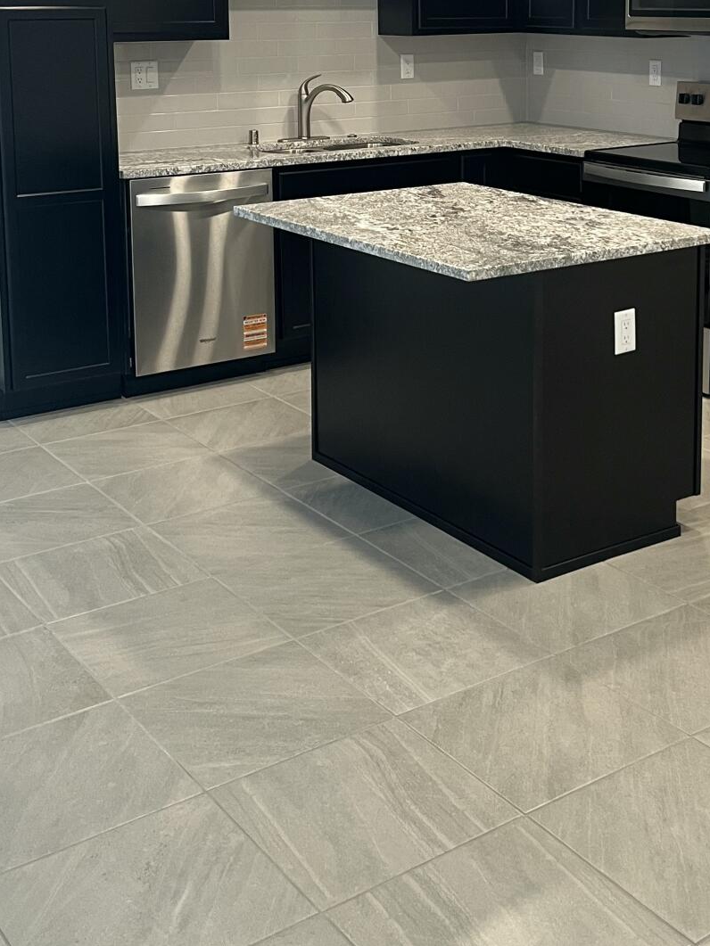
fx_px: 1340
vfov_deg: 37.5
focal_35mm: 49
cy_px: 192
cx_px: 497
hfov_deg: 29.4
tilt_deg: -8.7
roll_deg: +0.4
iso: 125
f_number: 1.6
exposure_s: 1/60
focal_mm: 5.1
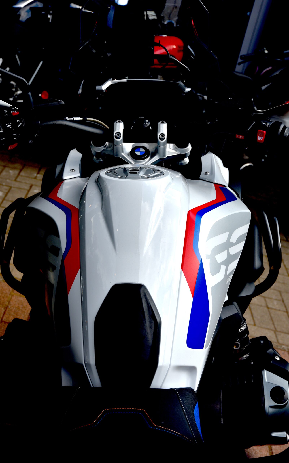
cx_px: 145
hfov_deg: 26.3
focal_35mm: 49
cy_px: 232
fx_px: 618
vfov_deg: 41.1
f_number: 8
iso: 100
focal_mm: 48
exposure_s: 1/250
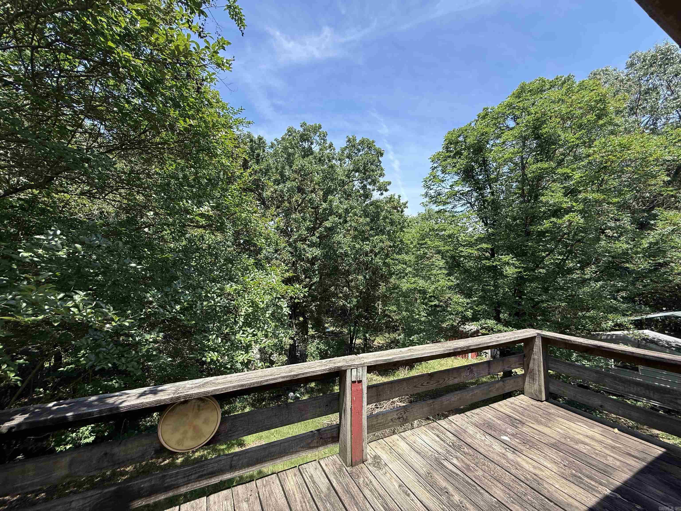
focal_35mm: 14
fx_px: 275
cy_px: 256
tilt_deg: +3.8
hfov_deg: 102.1
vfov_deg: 85.7
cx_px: 340
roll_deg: -0.5
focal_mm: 2.22
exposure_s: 1/613
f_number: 2.2
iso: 64
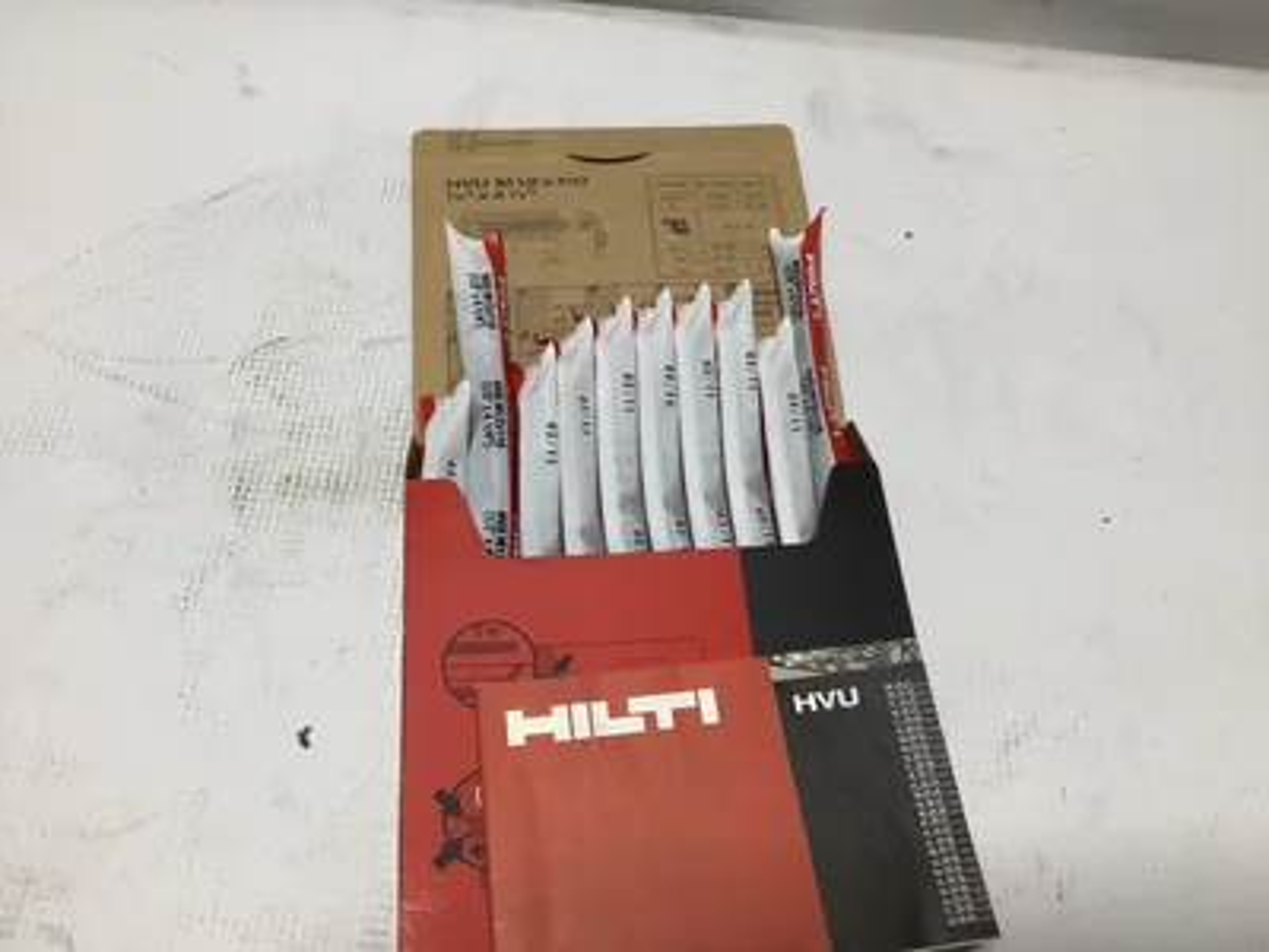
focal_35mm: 31
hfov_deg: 58.4
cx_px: 634
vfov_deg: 45.4
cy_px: 476
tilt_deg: -62.0
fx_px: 1136
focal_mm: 3.3
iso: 25
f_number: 2.4
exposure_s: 1/154
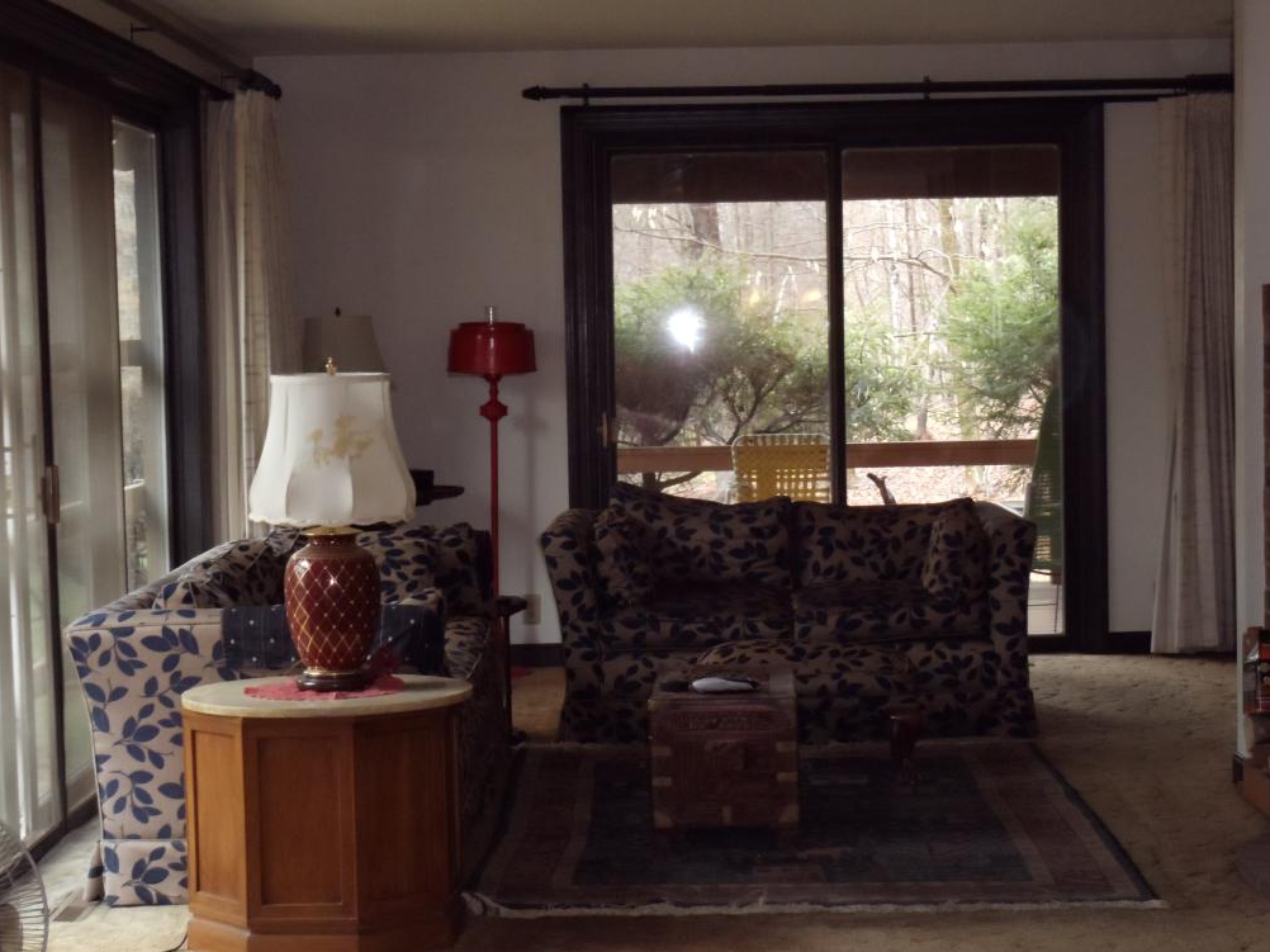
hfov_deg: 21.1
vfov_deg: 15.9
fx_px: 3411
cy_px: 477
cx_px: 646
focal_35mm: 93
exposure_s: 1/30
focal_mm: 12.35
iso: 400
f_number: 4.6
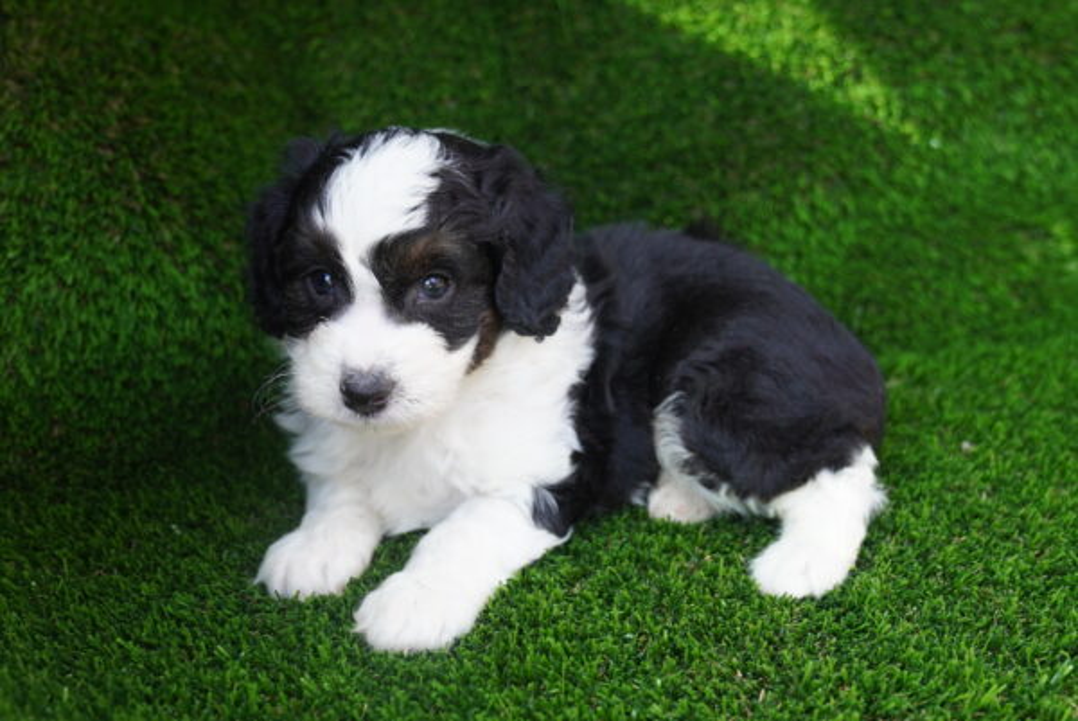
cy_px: 360
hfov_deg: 46.4
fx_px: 1259
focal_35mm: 42
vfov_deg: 31.9
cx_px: 539
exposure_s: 1/160
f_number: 4
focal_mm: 28
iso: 320
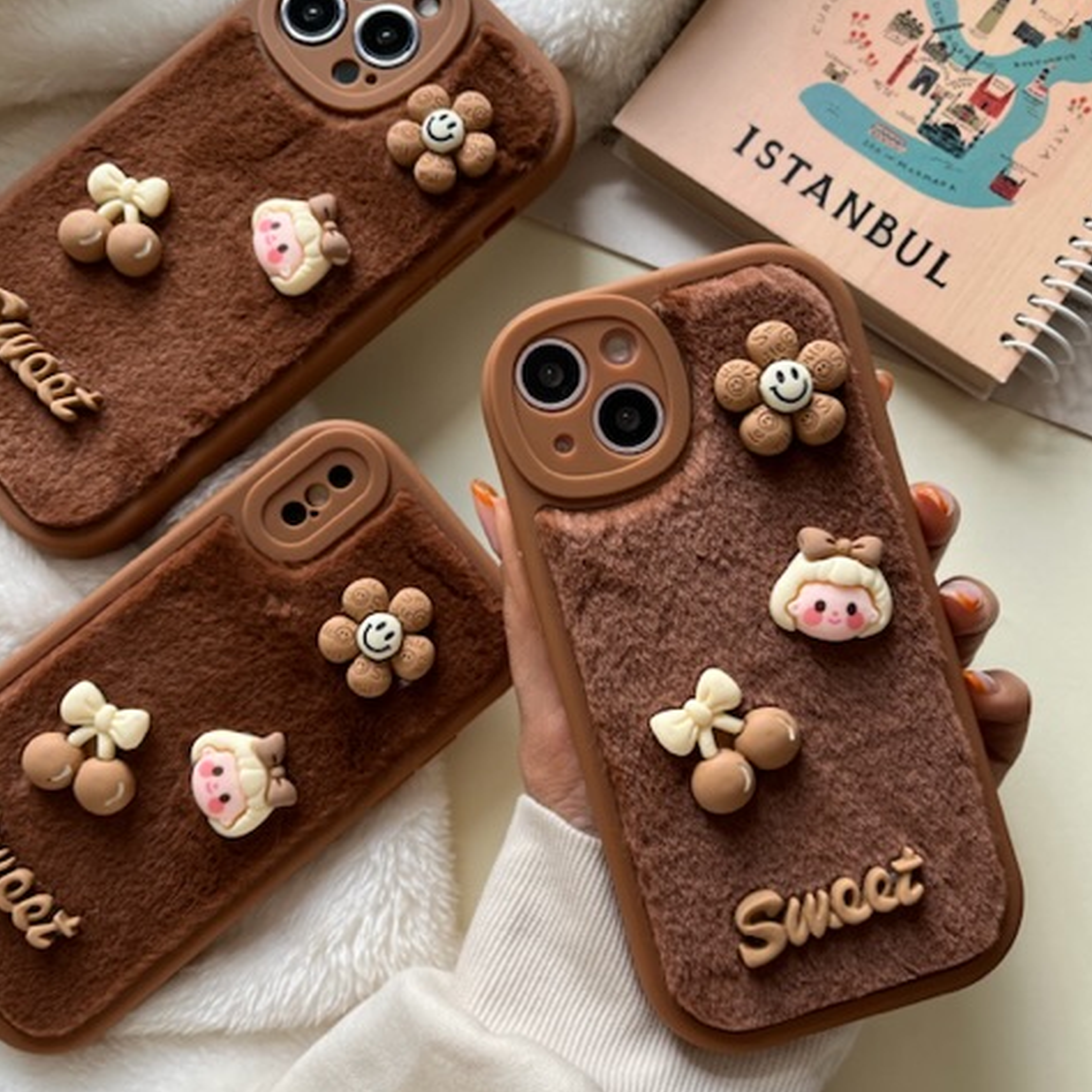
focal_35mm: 31
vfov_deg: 52.5
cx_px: 548
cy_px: 548
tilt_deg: -81.3
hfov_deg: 52.5
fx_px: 1106
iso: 64
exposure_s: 1/121
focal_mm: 5.1
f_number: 1.6
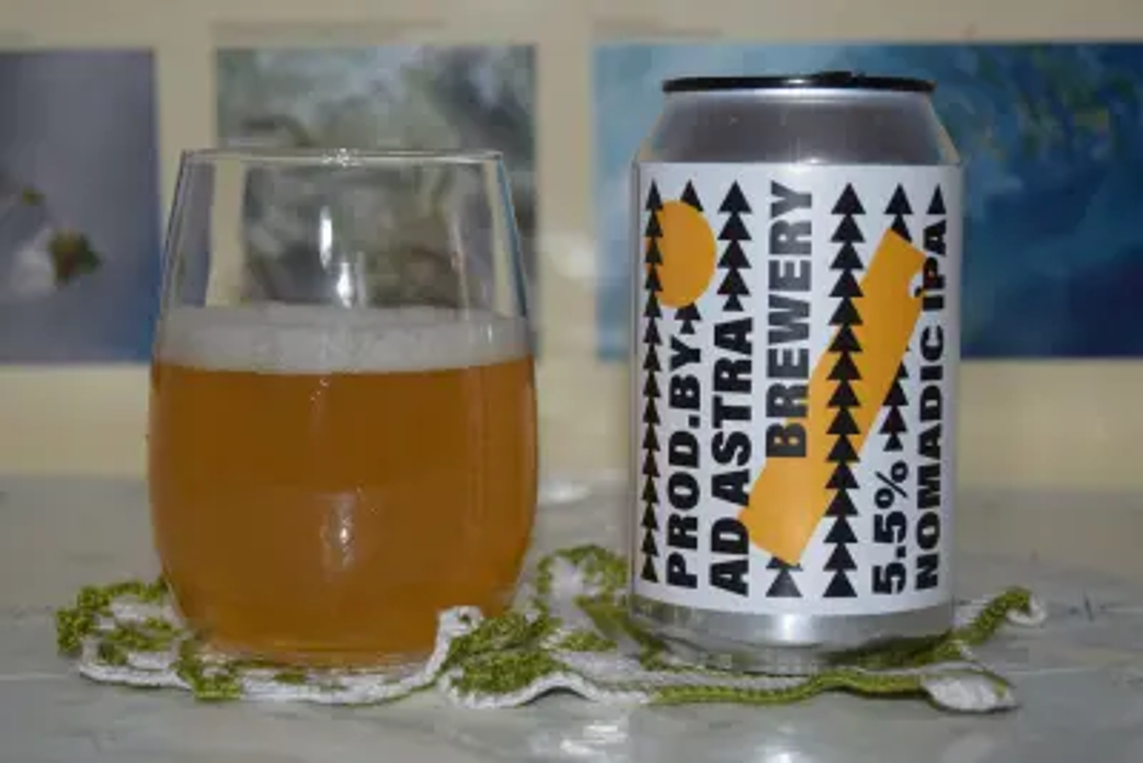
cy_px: 382
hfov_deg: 24.6
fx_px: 2620
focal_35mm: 82
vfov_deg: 16.6
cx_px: 572
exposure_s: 1/60
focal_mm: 55
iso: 400
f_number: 5.6
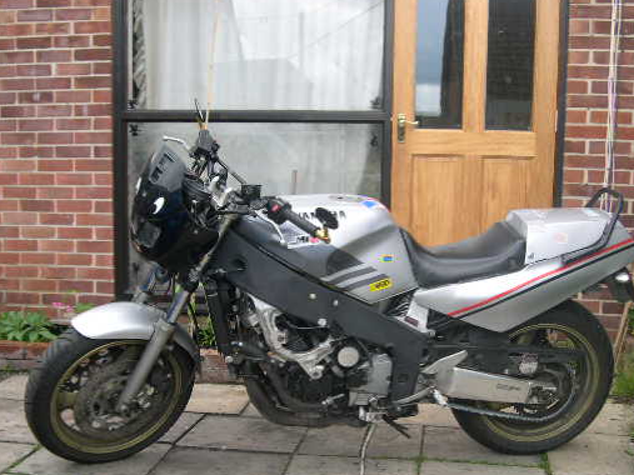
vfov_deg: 30.1
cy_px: 292
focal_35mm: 48
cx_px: 308
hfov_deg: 39.7
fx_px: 879
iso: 100
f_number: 2.8
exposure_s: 1/350
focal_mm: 8
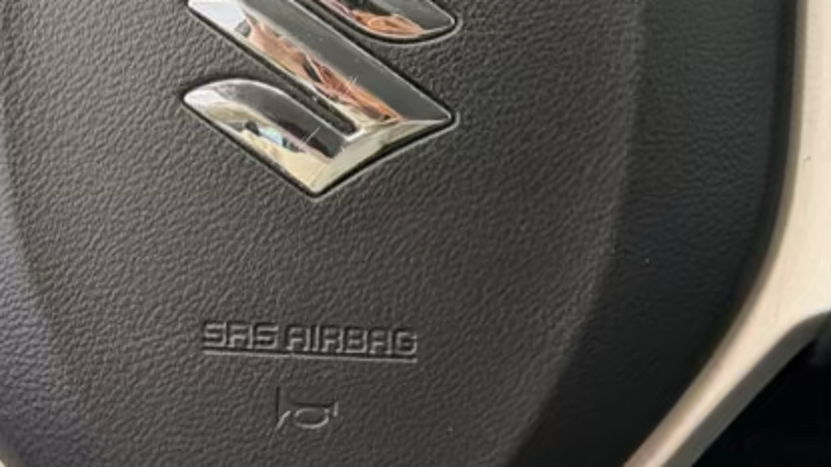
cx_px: 227
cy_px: 7
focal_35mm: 108
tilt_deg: -27.2
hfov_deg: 19.7
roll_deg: +0.7
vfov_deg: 11.1
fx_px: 2379
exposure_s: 1/60
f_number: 1.78
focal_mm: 6.76
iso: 250
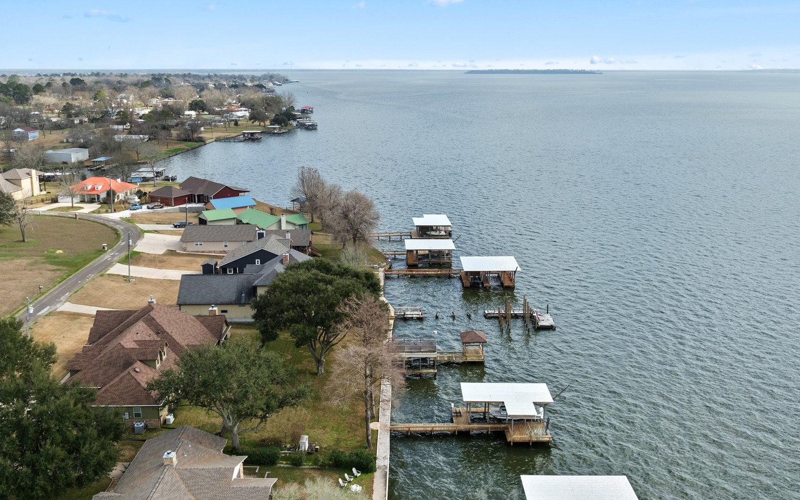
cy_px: 202
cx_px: 424
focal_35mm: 33
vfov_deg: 38.2
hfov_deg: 58.1
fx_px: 719
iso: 120
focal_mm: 12.29
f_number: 2.8
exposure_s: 1/1250
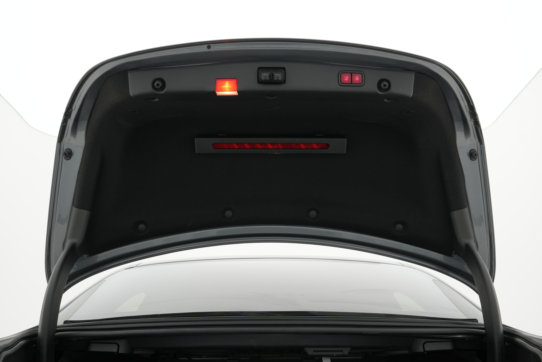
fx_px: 574
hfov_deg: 50.6
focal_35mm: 38
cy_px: 181
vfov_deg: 35.0
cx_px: 271
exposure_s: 1/80
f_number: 8
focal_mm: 25.4
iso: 400
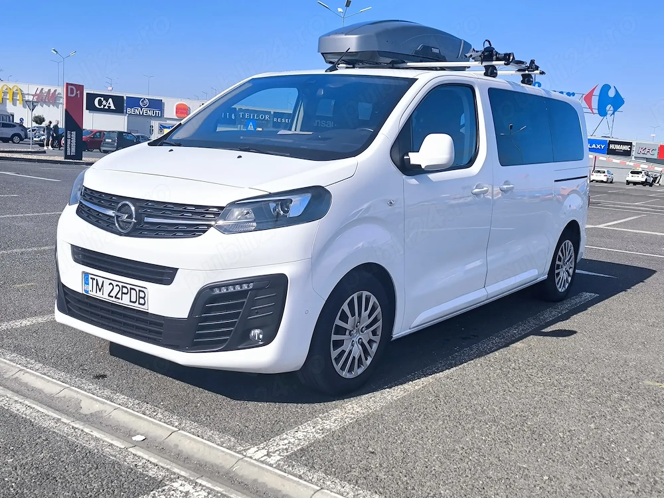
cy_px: 249
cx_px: 332
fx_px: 671
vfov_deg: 40.7
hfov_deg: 52.6
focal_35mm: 35
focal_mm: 6.92
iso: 50
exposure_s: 1/3787
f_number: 1.9
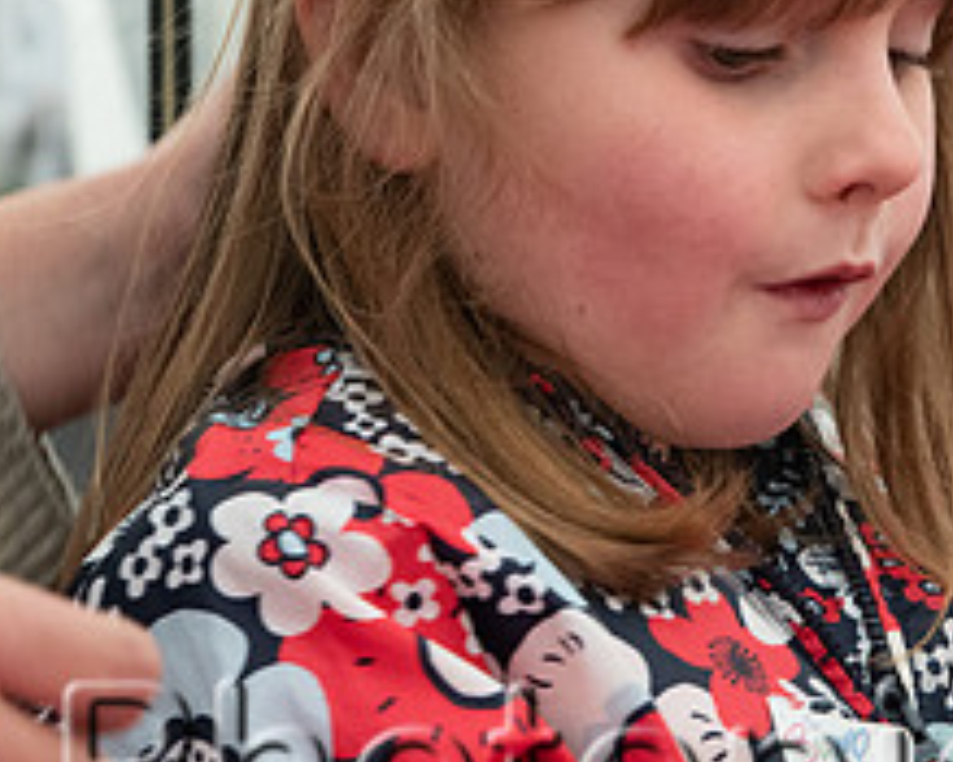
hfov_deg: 10.1
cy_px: 259
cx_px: 570
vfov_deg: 8.0
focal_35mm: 192
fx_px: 5413
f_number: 8
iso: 1800
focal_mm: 70
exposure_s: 1/80
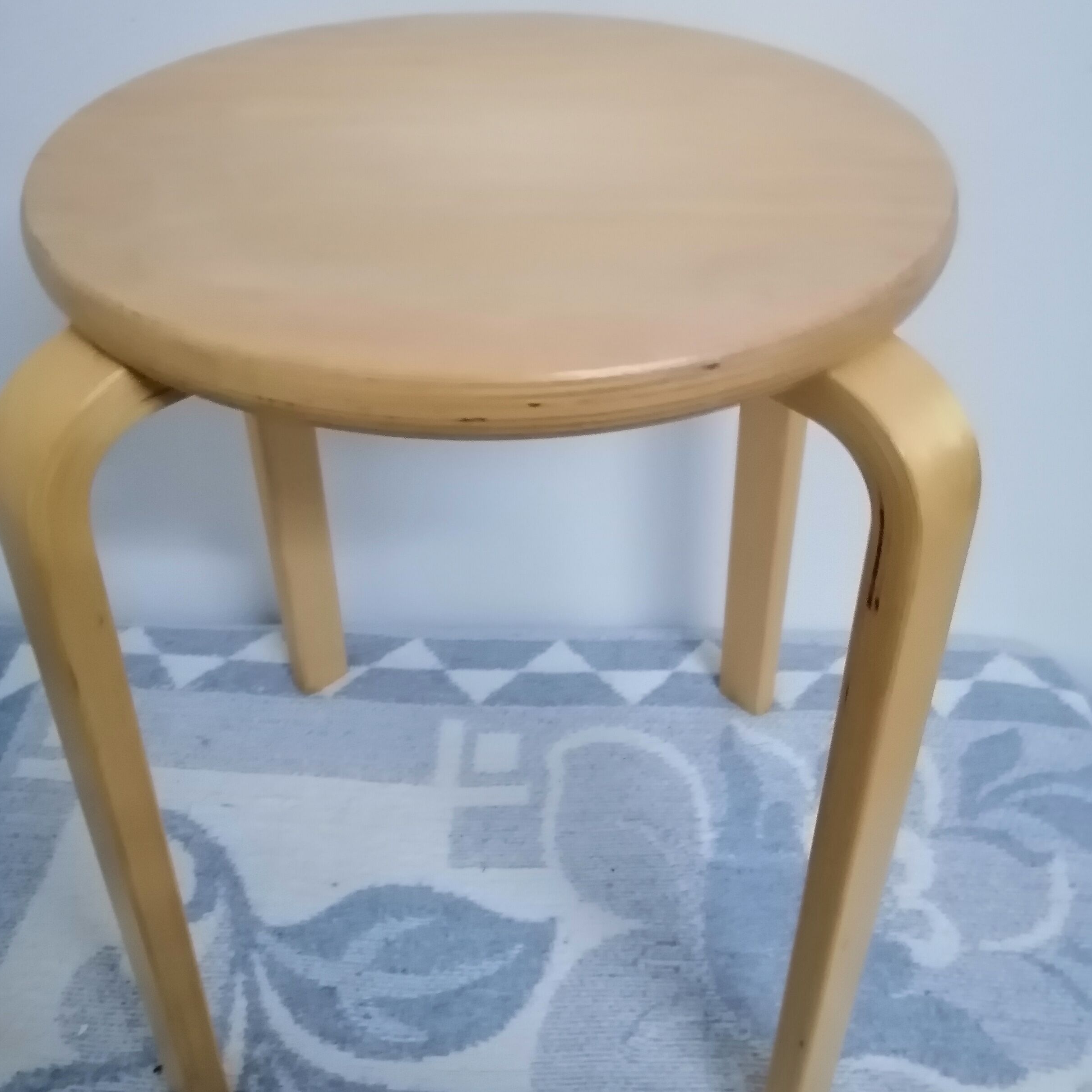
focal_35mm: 31
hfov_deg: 52.5
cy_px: 555
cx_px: 541
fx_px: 1106
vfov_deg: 52.5
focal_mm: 3.96
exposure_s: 1/25
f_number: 1.8
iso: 640
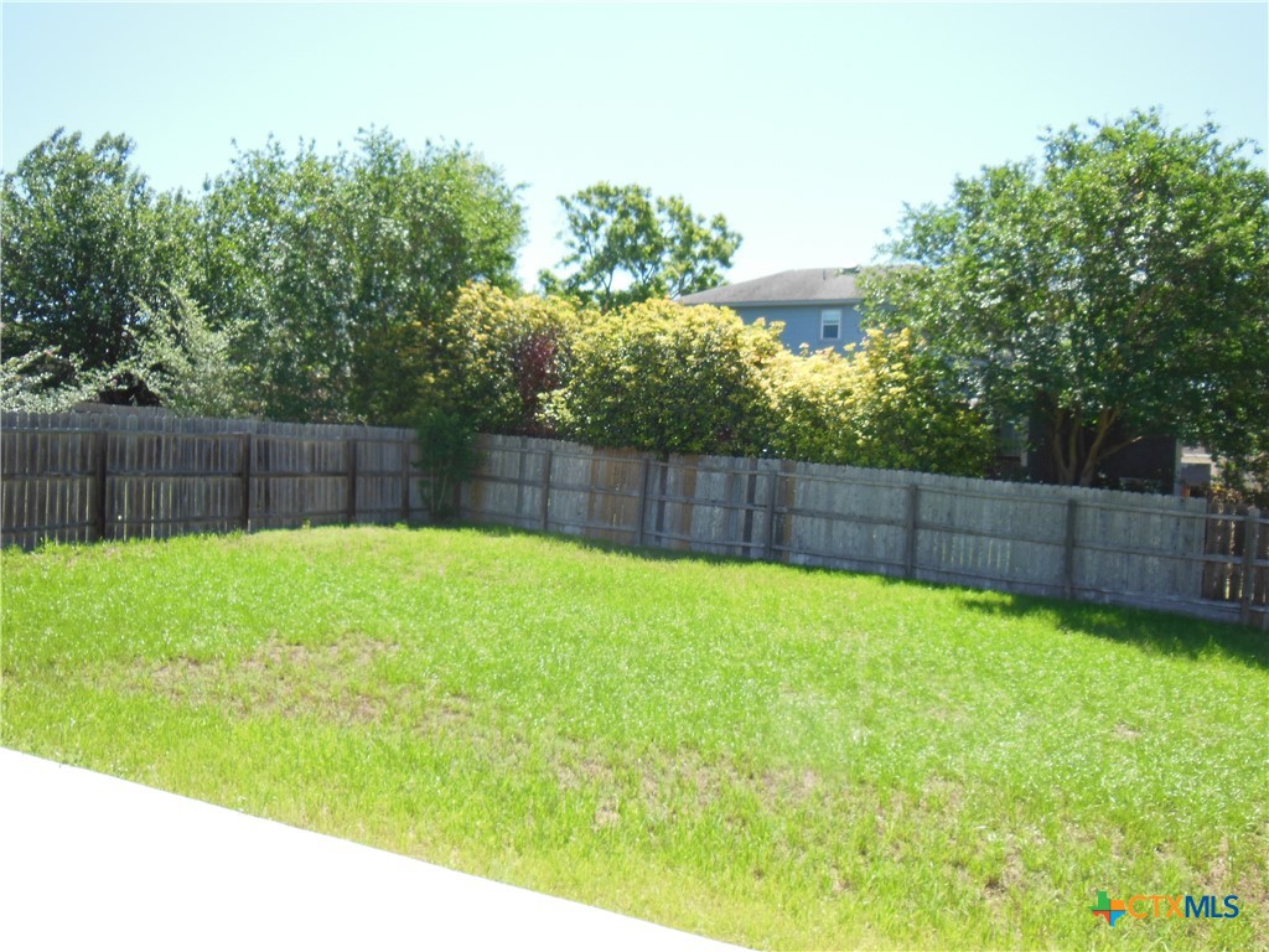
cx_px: 634
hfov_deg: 61.7
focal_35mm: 29
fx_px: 1063
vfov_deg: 48.2
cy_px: 476
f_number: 3.7
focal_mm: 5.2
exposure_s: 1/400
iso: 125
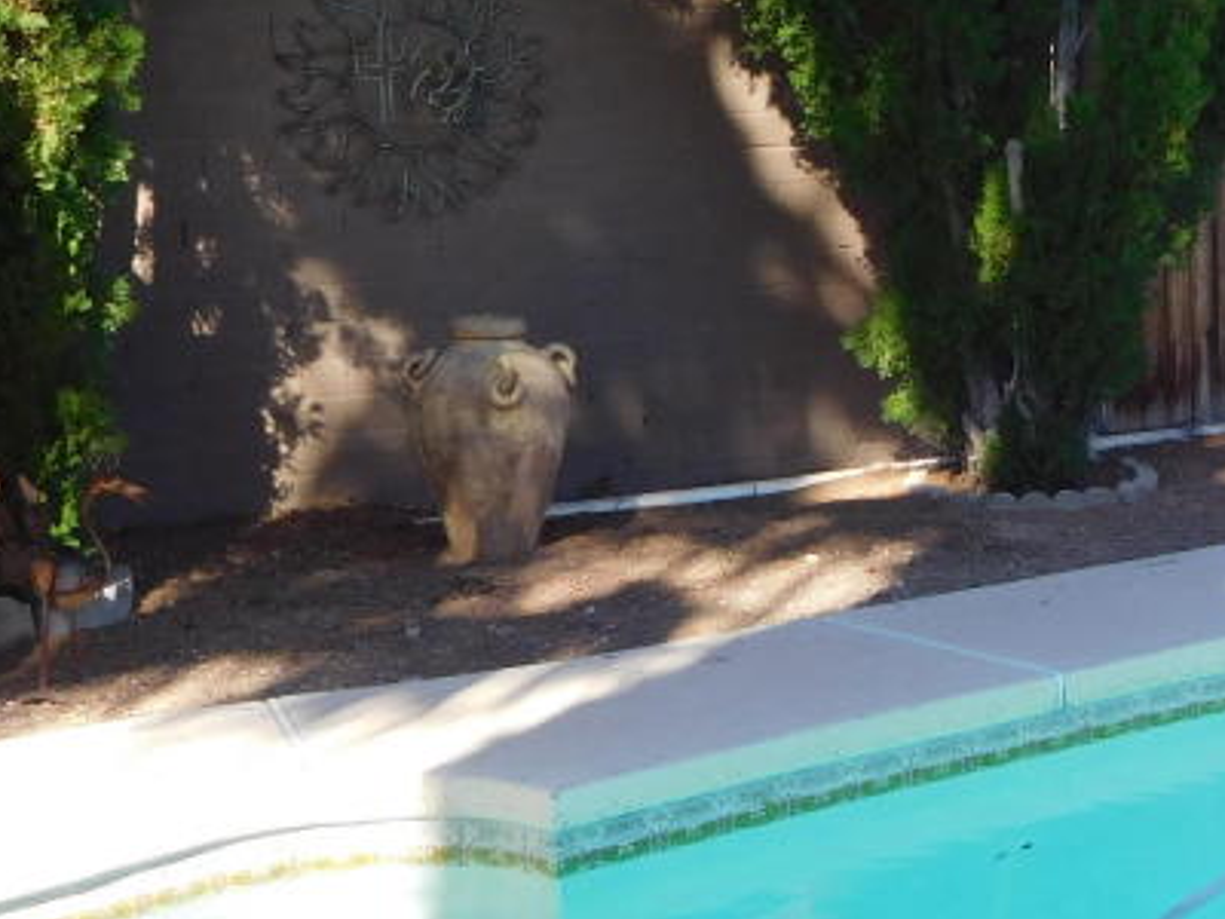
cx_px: 1354
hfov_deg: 22.5
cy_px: 233
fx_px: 2902
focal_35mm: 82
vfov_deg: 17.9
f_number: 3.6
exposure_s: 1/320
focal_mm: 5.7
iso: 125
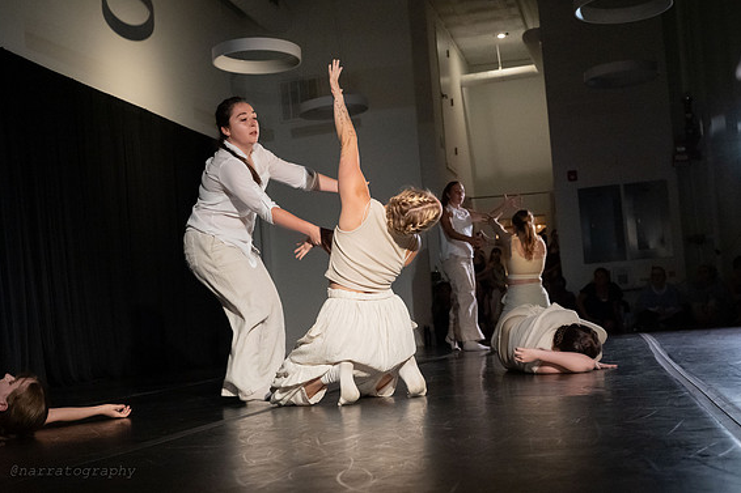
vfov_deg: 28.1
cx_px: 388
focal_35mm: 48
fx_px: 988
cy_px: 257
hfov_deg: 41.1
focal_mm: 44
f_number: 5
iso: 6400
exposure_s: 1/500
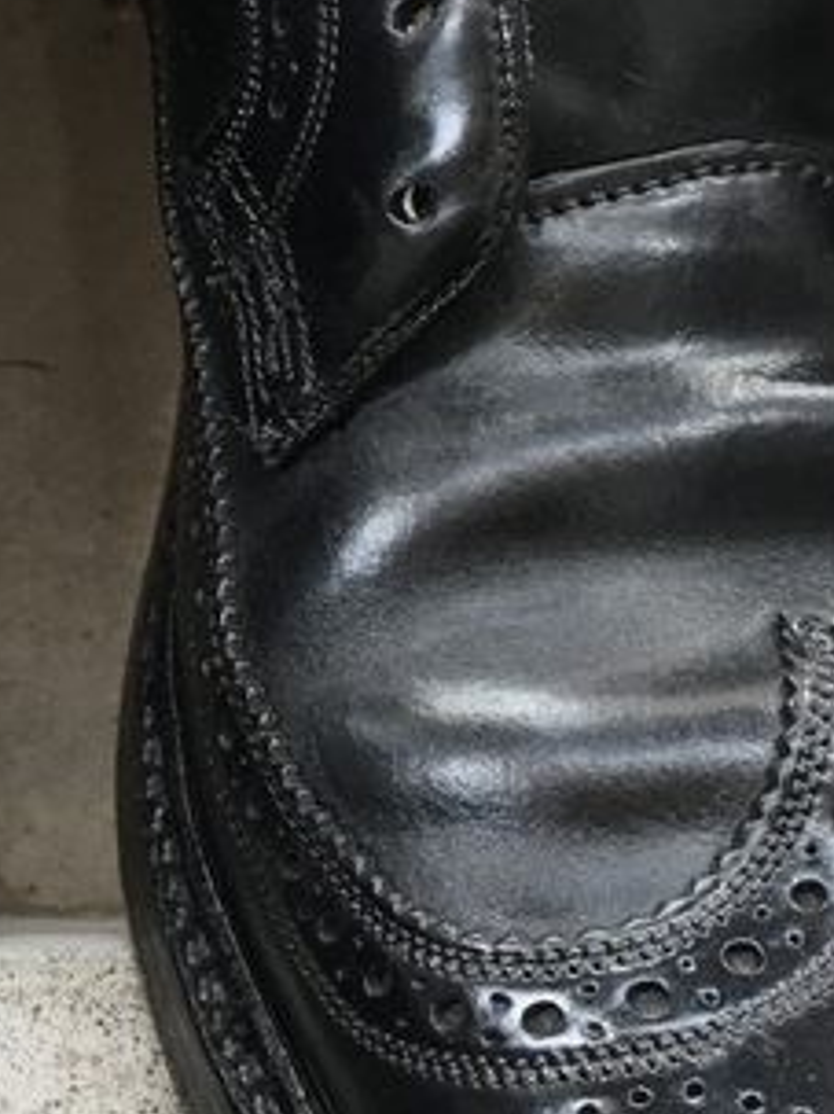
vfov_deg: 20.0
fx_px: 3150
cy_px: 353
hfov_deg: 14.8
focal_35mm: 98
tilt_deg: -79.7
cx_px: 0
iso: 25
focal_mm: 4.15
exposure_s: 1/40
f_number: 2.2
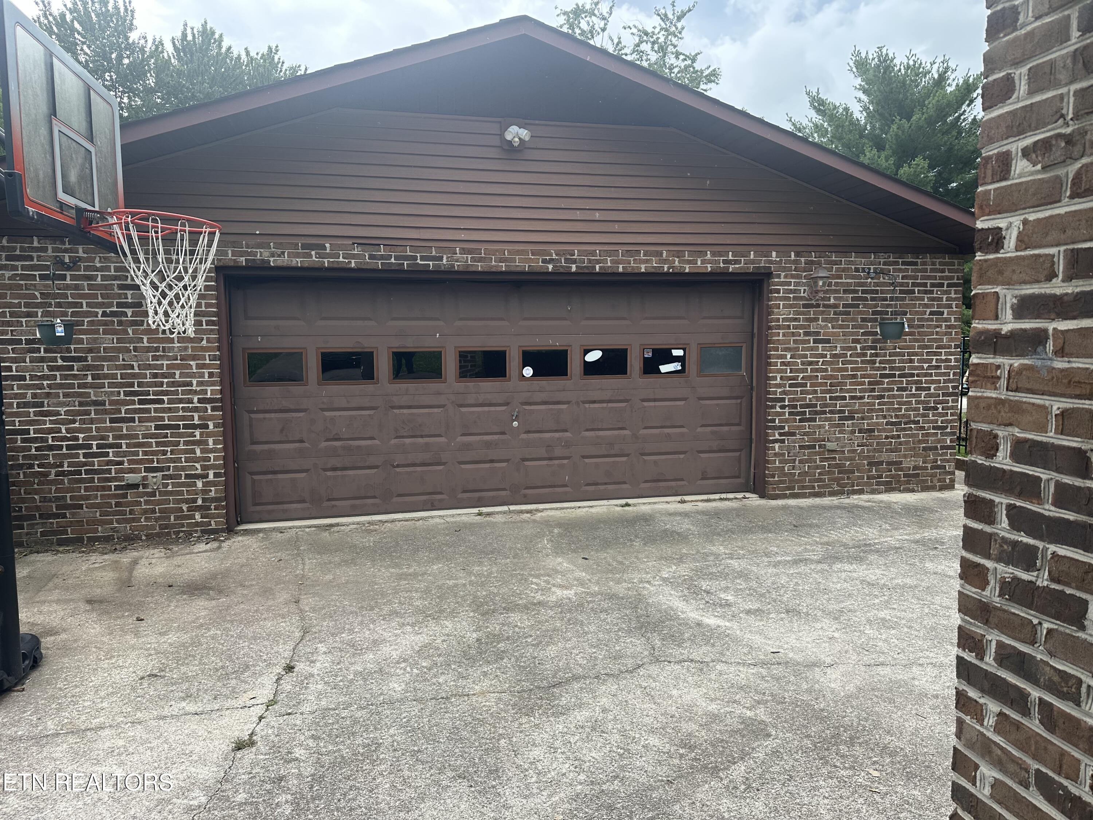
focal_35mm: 24
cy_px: 410
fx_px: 758
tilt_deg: -5.6
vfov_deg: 56.8
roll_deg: +0.2
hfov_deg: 71.6
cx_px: 546
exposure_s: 1/1157
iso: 80
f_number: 1.78
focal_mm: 6.86
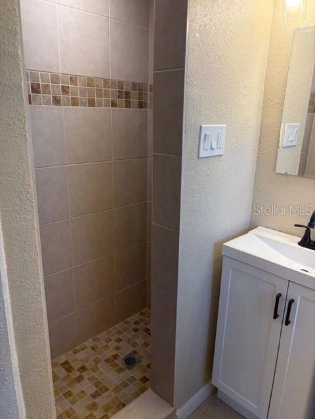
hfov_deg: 53.1
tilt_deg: -17.5
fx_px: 315
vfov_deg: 67.3
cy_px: 210
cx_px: 158
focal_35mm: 26
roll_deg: -1.4
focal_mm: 5.96
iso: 125
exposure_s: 1/120
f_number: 1.6
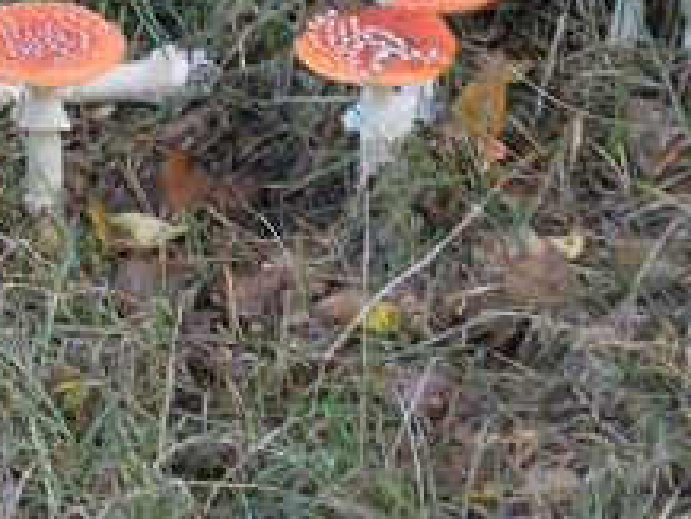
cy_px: 105
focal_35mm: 212
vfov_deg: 7.0
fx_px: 4234
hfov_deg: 9.3
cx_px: 232
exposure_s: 1/6
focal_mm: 20.5
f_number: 5.6
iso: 200
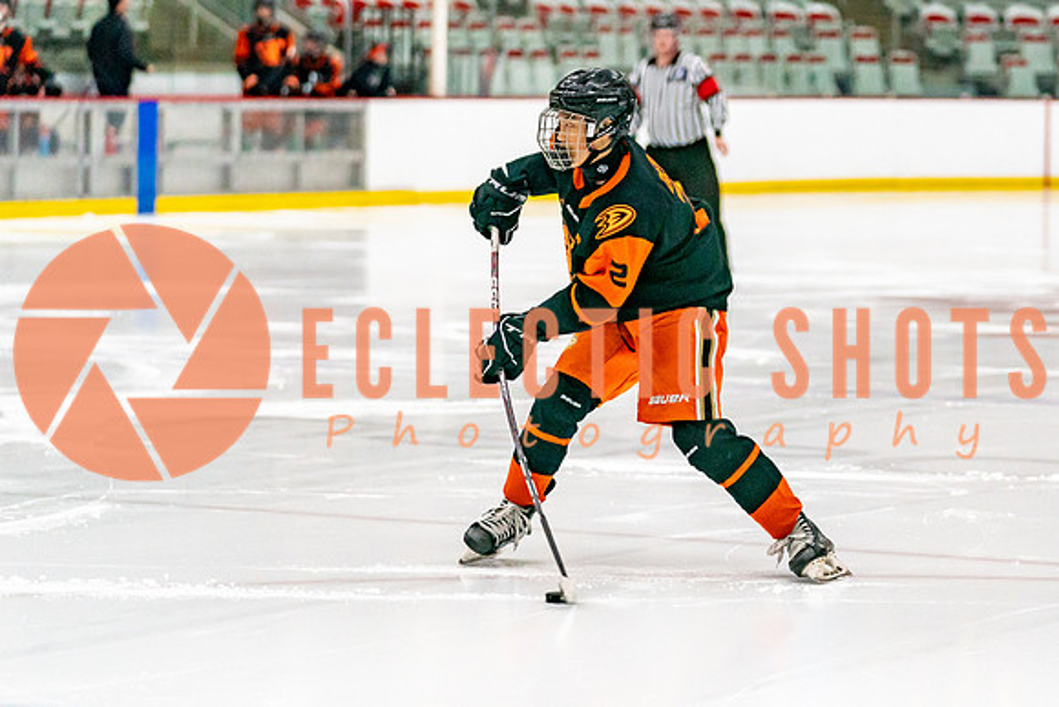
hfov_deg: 12.4
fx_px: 4857
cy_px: 373
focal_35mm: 165
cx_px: 687
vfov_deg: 8.3
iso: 3200
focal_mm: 113
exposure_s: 1/1250
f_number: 2.8
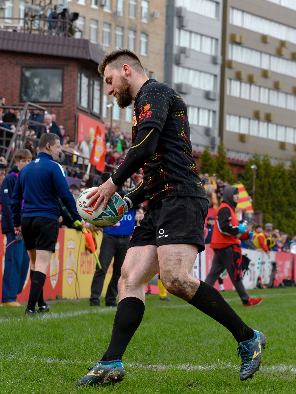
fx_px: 1727
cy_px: 197
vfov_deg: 13.0
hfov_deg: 9.8
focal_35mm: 151
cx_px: 148
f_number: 5.6
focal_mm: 70
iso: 500
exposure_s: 1/1250
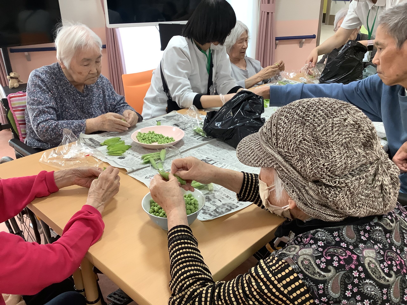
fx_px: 364
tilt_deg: -24.8
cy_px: 152
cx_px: 204
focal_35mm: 31
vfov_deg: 45.4
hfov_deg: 58.4
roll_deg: +1.3
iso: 100
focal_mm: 3.3
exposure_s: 1/60
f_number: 2.4
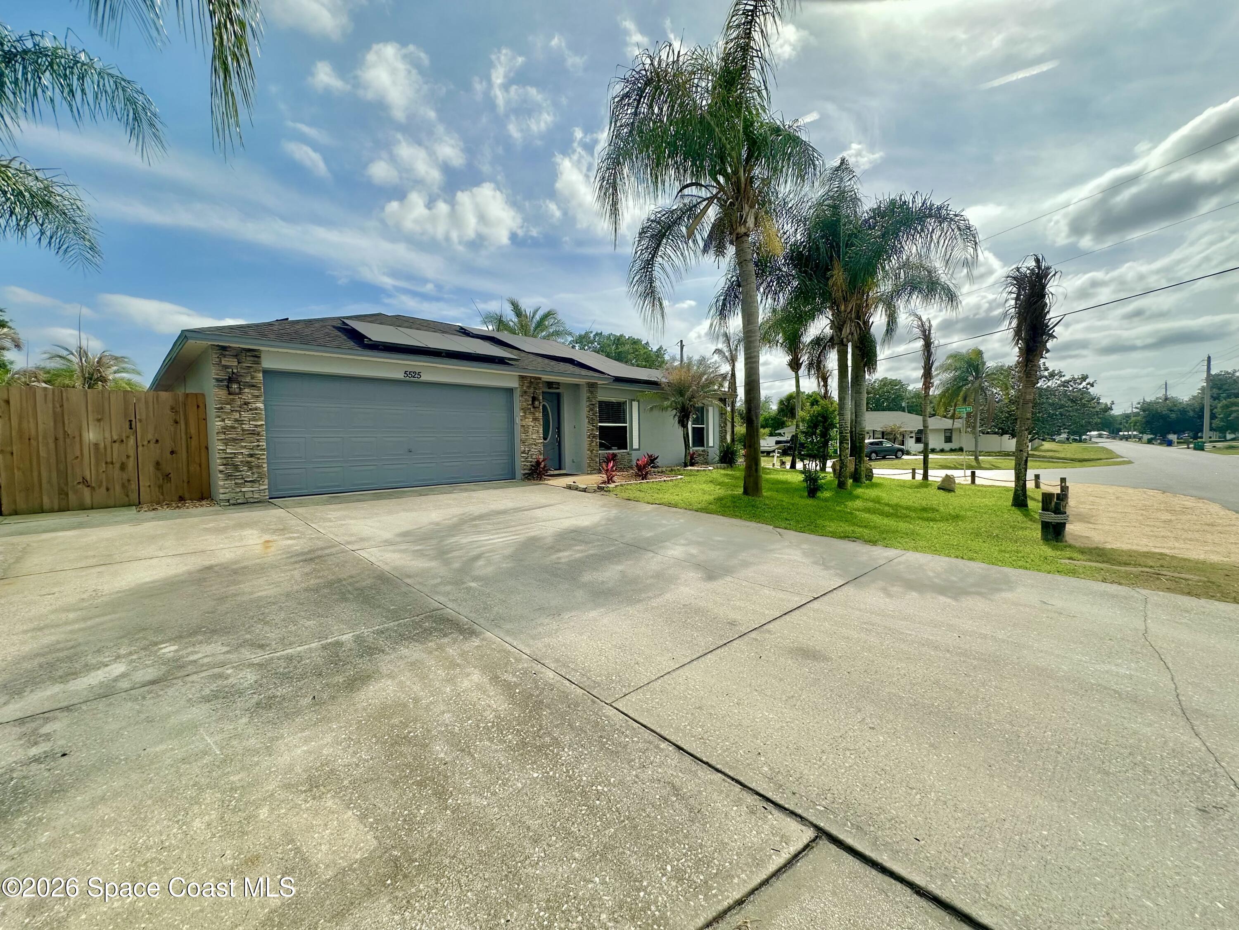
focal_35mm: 14
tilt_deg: -4.0
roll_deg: +0.0
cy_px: 465
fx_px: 501
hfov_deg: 102.1
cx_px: 620
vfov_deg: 85.7
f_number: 2.2
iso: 50
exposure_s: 1/3731
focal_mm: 2.22
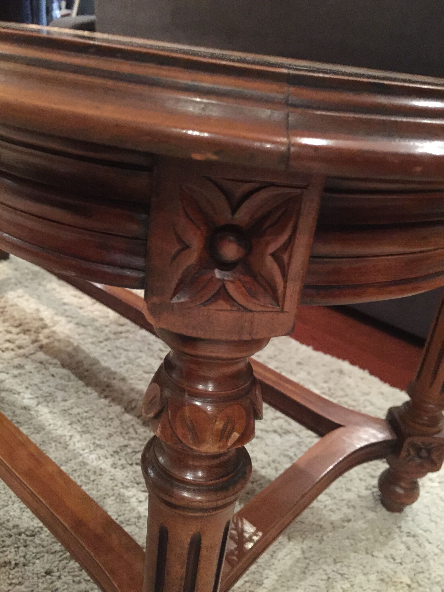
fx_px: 496
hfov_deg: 48.2
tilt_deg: -25.9
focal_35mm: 29
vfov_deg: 61.7
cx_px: 222
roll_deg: -7.1
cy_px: 296
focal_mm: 4.15
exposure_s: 1/8
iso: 200
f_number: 2.2
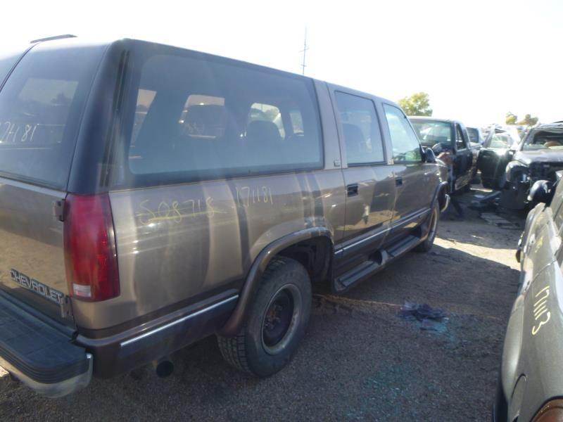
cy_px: 211
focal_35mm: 25
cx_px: 282
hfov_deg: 69.4
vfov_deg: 54.9
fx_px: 407
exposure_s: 1/125
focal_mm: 4.5
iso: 100
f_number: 3.9
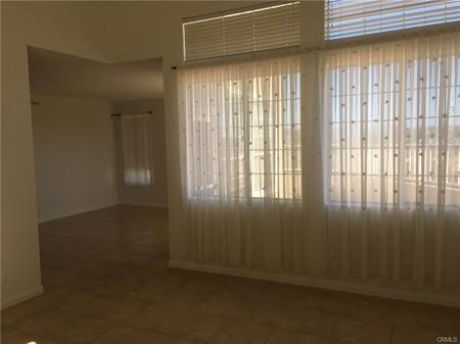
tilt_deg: -4.5
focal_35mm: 29
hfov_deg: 61.7
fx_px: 385
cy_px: 172
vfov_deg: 48.2
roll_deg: +0.9
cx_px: 230
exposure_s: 1/628
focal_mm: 4.15
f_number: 2.2
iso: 32
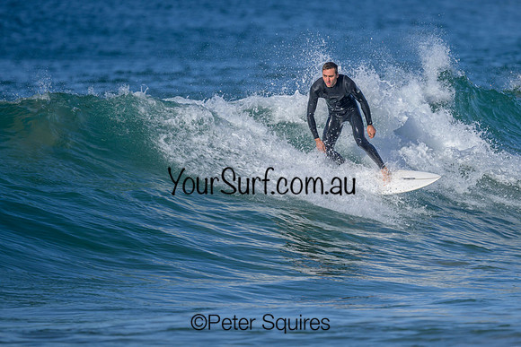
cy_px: 177
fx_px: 15930
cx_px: 358
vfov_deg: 1.3
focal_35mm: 1101
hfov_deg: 1.9
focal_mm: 800
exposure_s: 1/2000
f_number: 6.3
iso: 250
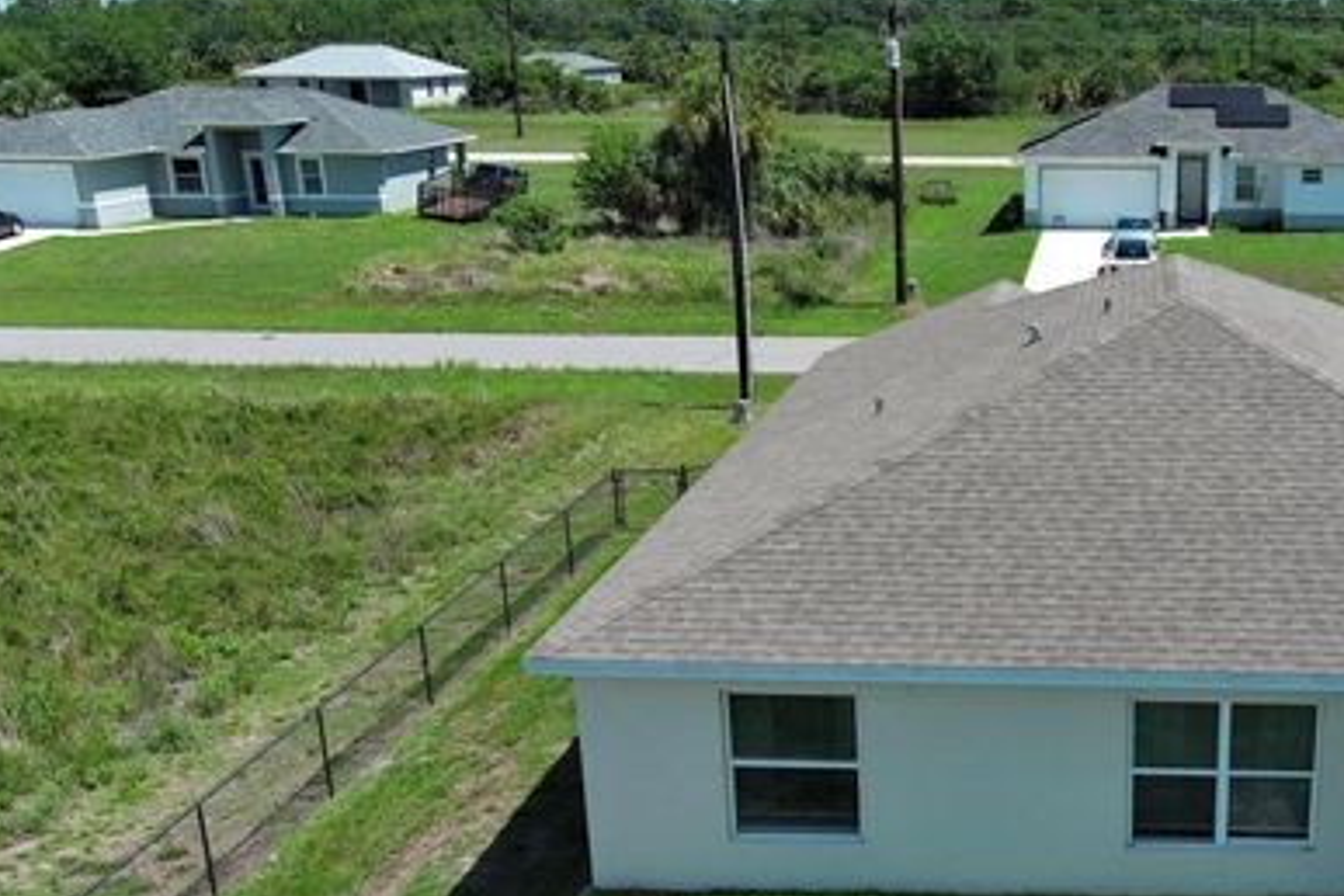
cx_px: 1073
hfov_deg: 39.5
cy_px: 644
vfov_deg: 27.8
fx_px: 1792
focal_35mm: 48
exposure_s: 1/1064
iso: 100
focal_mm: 10.57
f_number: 2.8
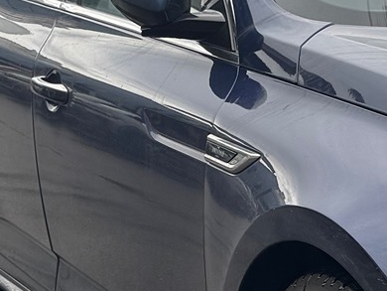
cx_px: 652
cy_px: 299
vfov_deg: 11.8
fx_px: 1387
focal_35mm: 124
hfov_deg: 14.4
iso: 64
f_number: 1.78
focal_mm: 6.76
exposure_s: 1/181
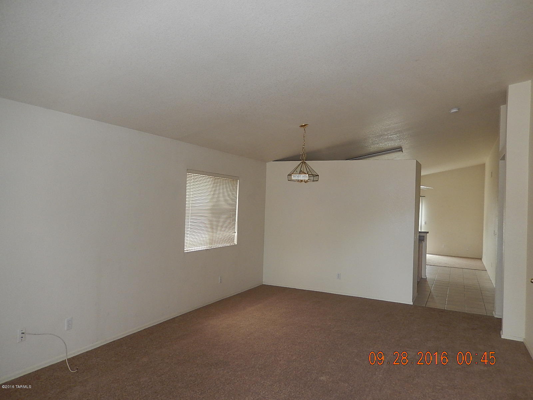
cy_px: 200
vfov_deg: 54.9
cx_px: 266
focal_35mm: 25
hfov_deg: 69.4
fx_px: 385
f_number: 3.4
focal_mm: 4.5
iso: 200
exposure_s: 1/30
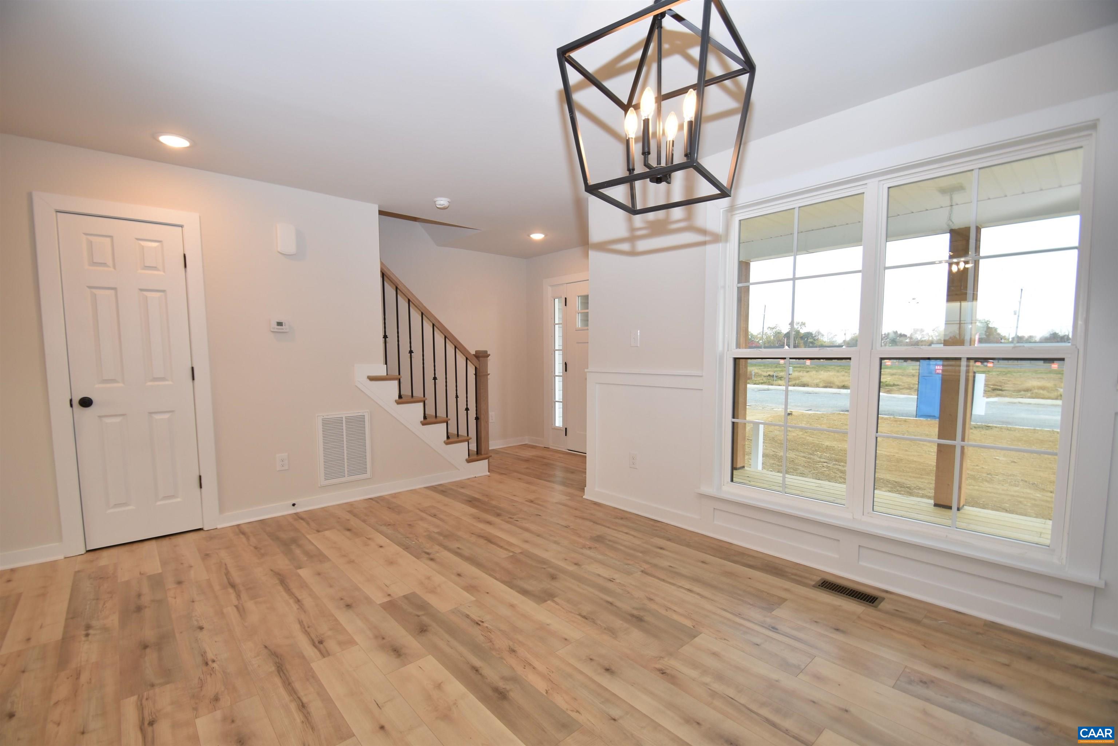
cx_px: 559
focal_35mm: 15
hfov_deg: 100.4
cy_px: 373
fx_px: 466
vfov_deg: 77.3
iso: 200
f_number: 4
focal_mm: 10
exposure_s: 1/80
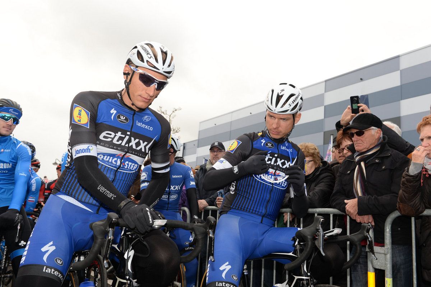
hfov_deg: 58.8
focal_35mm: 32
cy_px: 144
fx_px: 383
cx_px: 216
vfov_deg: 41.0
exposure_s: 1/250
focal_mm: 32
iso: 200
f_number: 5.6
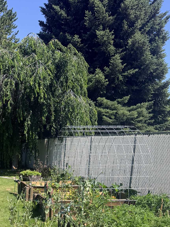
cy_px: 193
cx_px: 13
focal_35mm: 48
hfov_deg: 28.9
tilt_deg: -9.8
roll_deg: -1.8
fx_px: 314
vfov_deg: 37.7
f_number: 1.78
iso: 80
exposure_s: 1/3584
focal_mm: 6.76
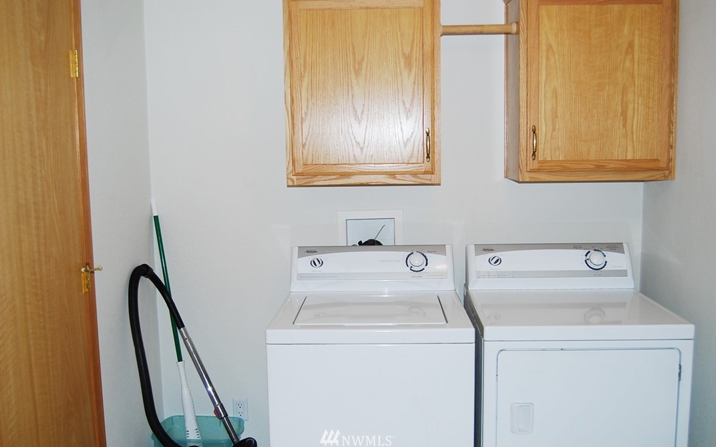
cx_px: 358
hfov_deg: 56.7
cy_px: 221
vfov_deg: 37.3
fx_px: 663
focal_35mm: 34
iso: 200
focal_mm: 22
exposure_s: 1/60
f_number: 3.8
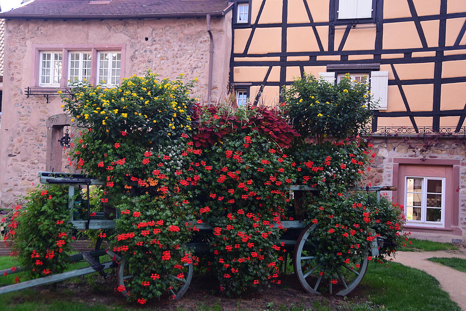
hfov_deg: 43.6
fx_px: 582
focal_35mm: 45
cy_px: 156
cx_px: 233
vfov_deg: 29.9
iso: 200
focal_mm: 45
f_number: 4.5
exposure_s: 1/50
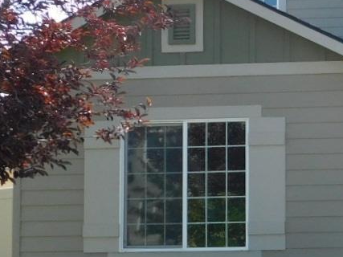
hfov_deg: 16.8
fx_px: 1040
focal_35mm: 105
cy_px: 152
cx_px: 533
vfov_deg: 14.1
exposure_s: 1/800
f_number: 3.2
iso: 125
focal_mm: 4.9
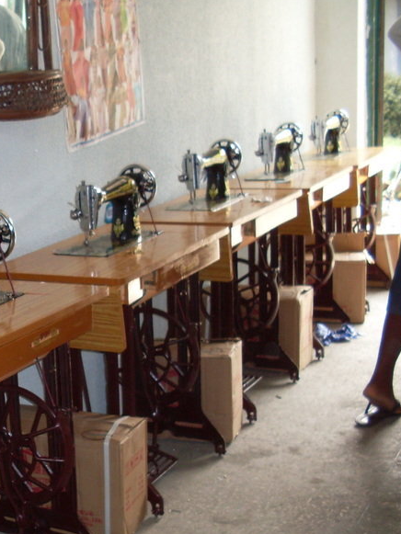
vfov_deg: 28.8
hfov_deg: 20.7
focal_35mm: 67
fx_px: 1034
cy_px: 347
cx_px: -56
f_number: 2.8
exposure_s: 1/45
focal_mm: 6.3
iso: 100
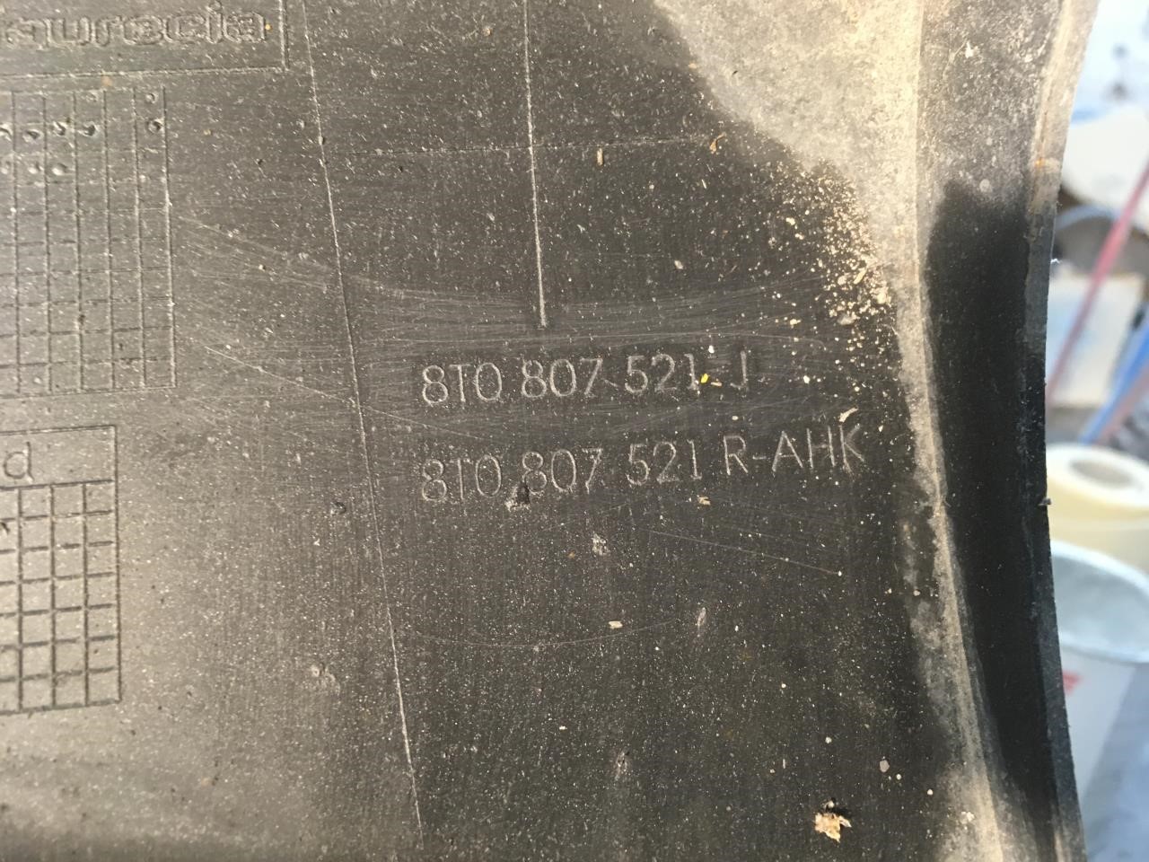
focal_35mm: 29
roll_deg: -7.4
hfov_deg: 61.7
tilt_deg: -20.0
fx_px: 963
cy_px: 431
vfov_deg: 48.2
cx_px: 574
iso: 125
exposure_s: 1/30
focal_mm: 4.15
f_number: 2.2
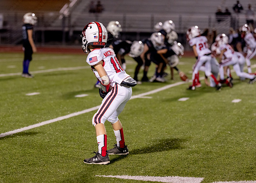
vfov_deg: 9.9
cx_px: 98
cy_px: 89
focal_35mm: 145
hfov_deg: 13.8
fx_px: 1057
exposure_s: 1/1000
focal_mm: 119
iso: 2000
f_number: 2.8
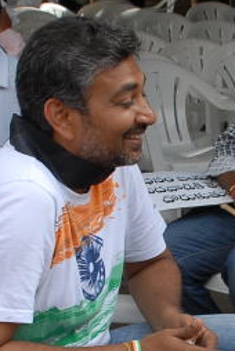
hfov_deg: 11.1
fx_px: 1181
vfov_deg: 16.7
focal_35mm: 121
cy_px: 292
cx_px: 285
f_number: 5.6
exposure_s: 1/250
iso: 200
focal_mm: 20
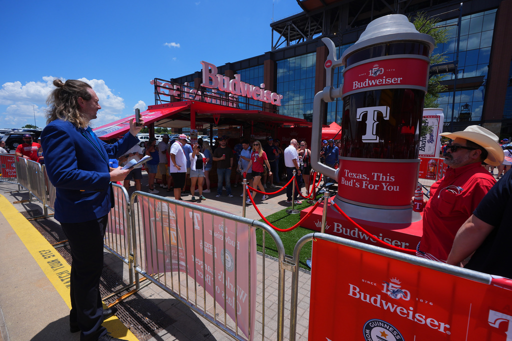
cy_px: 170
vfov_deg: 73.7
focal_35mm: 16
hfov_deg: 96.8
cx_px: 256
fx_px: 227
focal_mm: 16
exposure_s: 1/2000
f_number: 5.6
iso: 250
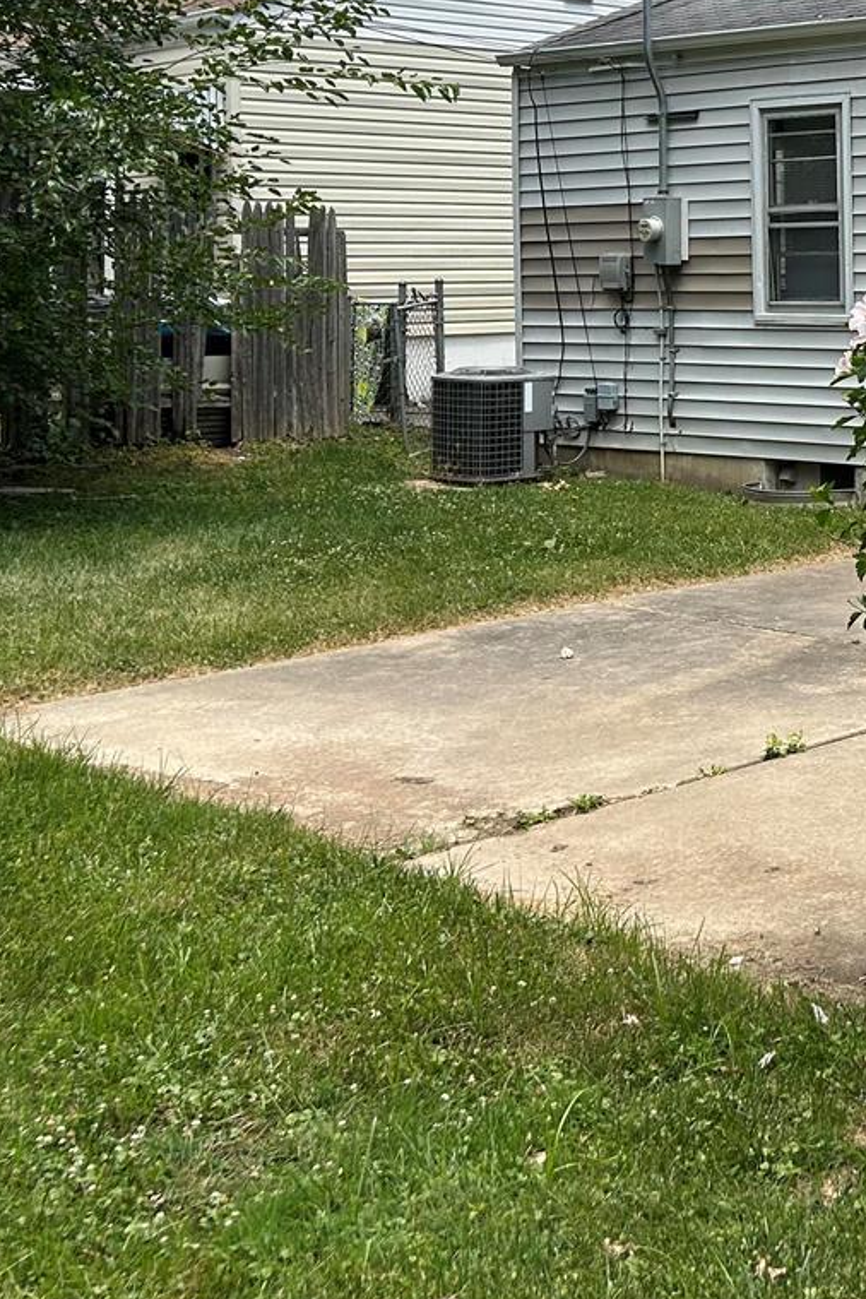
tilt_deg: +2.2
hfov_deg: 21.7
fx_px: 2057
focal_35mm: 57
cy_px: 288
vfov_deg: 34.1
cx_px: 1088
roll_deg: +0.5
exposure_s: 1/3077
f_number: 1.5
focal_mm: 5.7
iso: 50
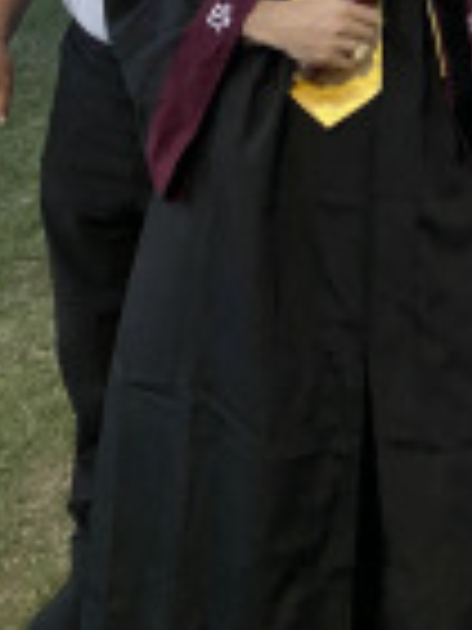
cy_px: -122
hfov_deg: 20.8
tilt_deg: +2.4
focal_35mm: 68
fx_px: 1236
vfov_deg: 25.7
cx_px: 481
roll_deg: -4.1
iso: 640
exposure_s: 1/32
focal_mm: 4.25
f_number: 1.8
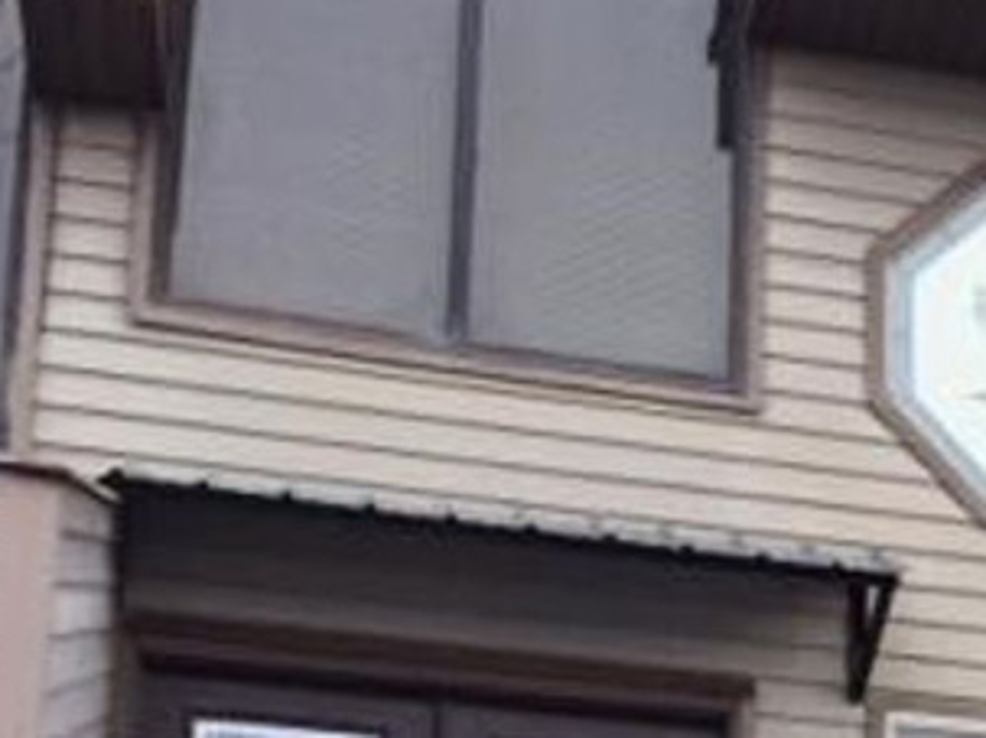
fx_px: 2790
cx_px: 1207
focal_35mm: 98
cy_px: 1128
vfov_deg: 14.1
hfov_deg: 18.9
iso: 32
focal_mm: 4.15
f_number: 2.2
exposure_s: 1/363
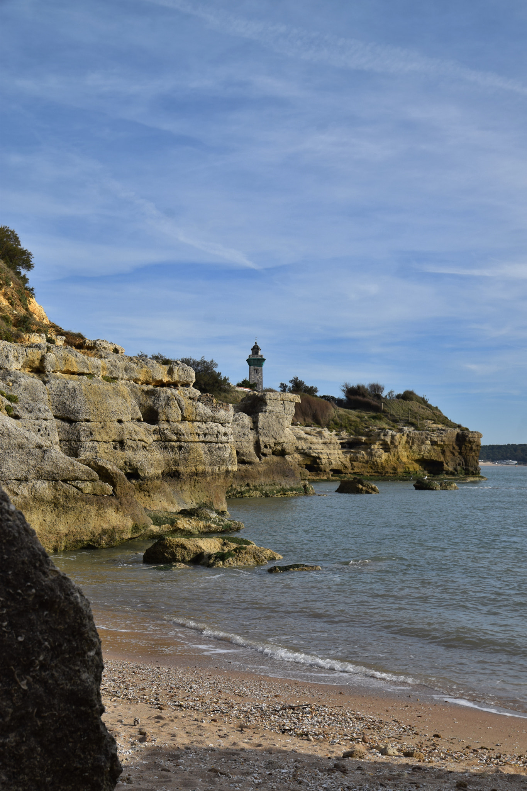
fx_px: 1054
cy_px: 396
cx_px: 264
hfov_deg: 28.1
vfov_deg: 41.1
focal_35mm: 48
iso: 200
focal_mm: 32
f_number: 9.5
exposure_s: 1/350
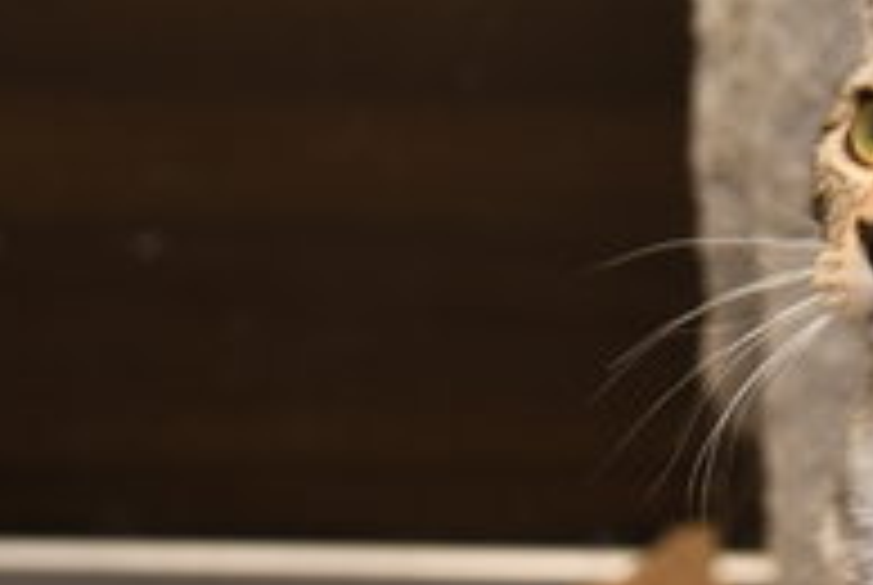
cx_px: 1071
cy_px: 335
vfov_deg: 8.5
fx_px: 3934
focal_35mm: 162
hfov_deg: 12.3
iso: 800
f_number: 6.3
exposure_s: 1/60
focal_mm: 42
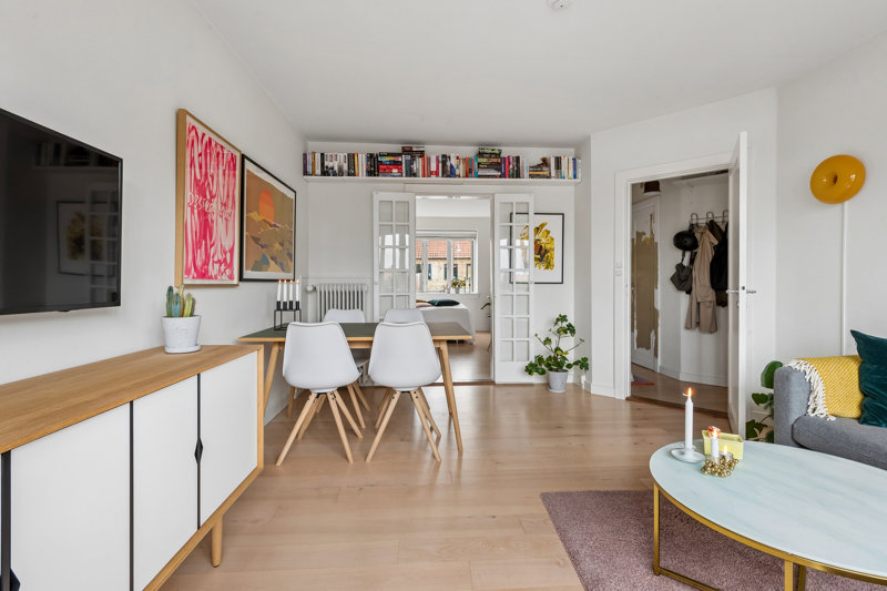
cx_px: 444
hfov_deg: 93.3
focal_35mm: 17
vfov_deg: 70.4
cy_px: 296
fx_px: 419
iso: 400
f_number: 13
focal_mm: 17
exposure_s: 1/10
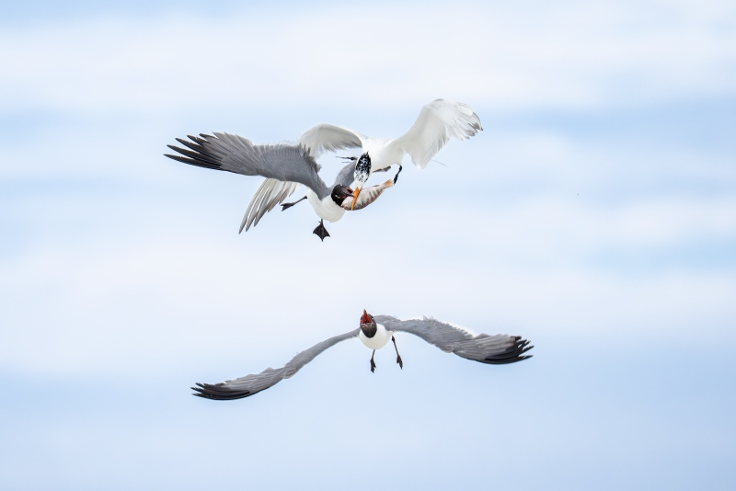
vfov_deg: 2.3
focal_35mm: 600
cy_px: 246
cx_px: 368
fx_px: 12270
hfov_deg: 3.4
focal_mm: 400
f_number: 4.5
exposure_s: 1/3200
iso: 2500
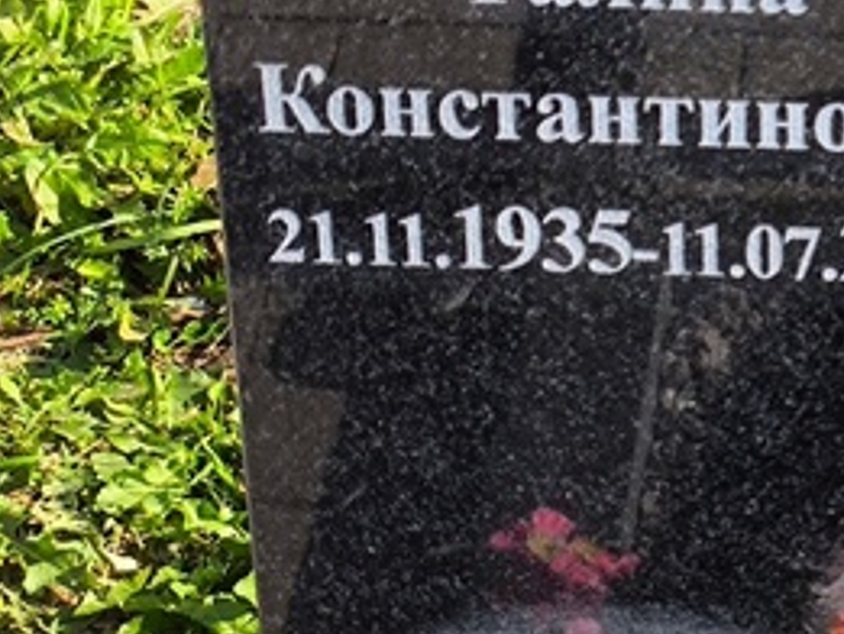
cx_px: 1075
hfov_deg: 12.5
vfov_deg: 9.7
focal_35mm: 153
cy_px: 246
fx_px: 3732
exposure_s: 1/649
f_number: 1.7
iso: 50
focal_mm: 4.71
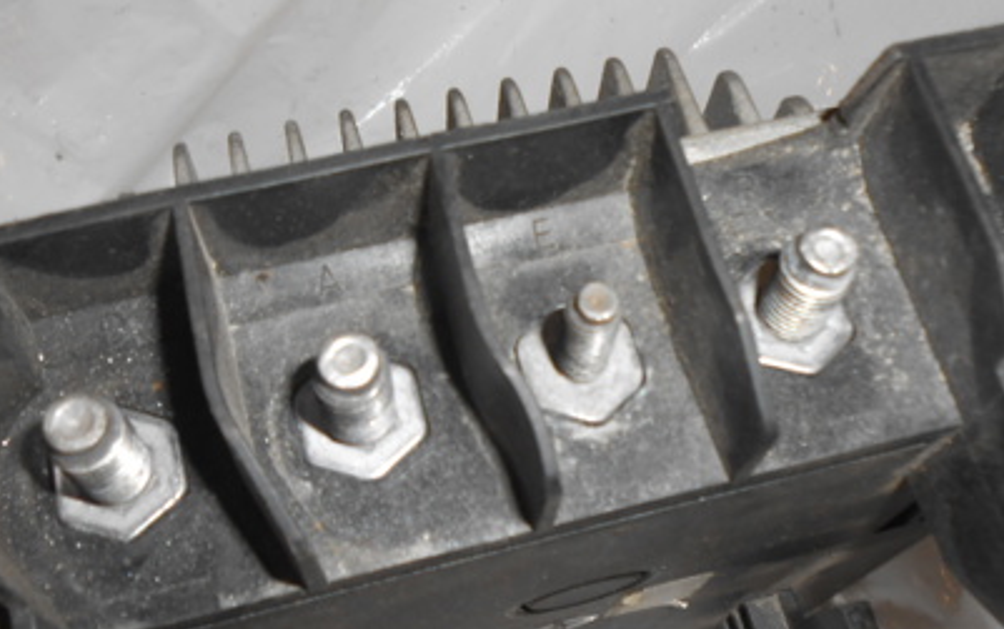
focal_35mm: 44
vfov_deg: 29.2
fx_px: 1204
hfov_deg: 45.2
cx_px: 493
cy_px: 276
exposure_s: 1/30
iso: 80
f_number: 3.5
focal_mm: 4.6
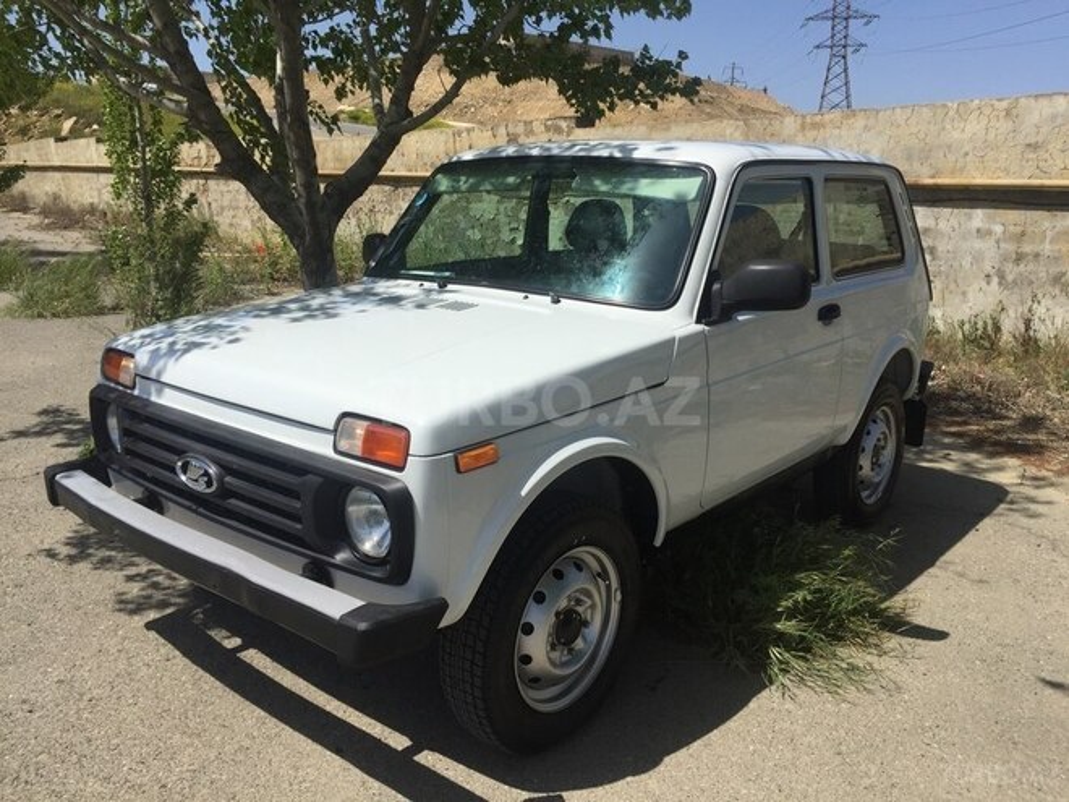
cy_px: 401
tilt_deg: -12.1
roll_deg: +1.0
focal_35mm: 29
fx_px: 896
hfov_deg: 61.7
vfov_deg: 48.2
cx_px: 534
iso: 32
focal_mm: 4.15
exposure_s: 1/4405
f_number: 2.2
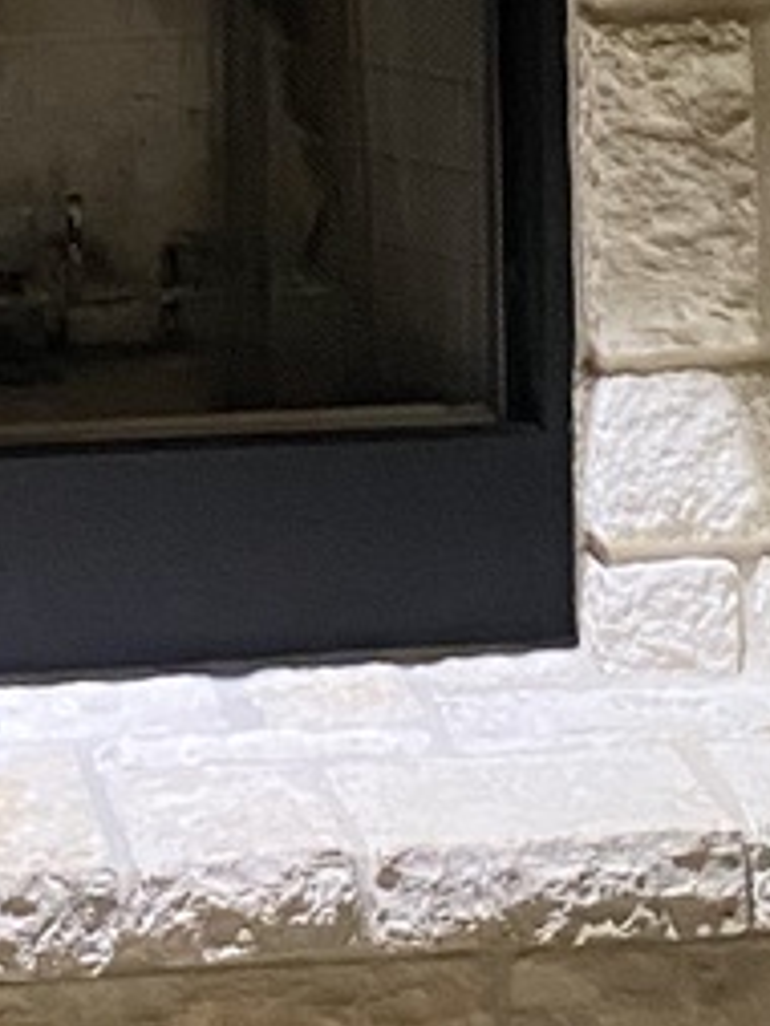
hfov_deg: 10.0
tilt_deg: +3.2
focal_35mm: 148
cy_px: -592
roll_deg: -1.1
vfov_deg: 12.6
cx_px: 357
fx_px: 4386
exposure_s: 1/40
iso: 400
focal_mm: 4.25
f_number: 1.8
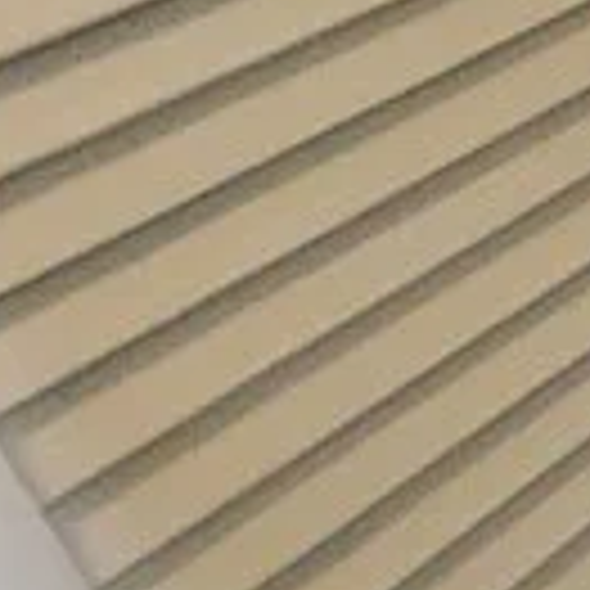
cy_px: 99
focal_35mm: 90
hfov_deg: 8.5
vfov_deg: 19.1
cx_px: 2279
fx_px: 1735
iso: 400
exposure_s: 1/60
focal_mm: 2.2
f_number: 2.2
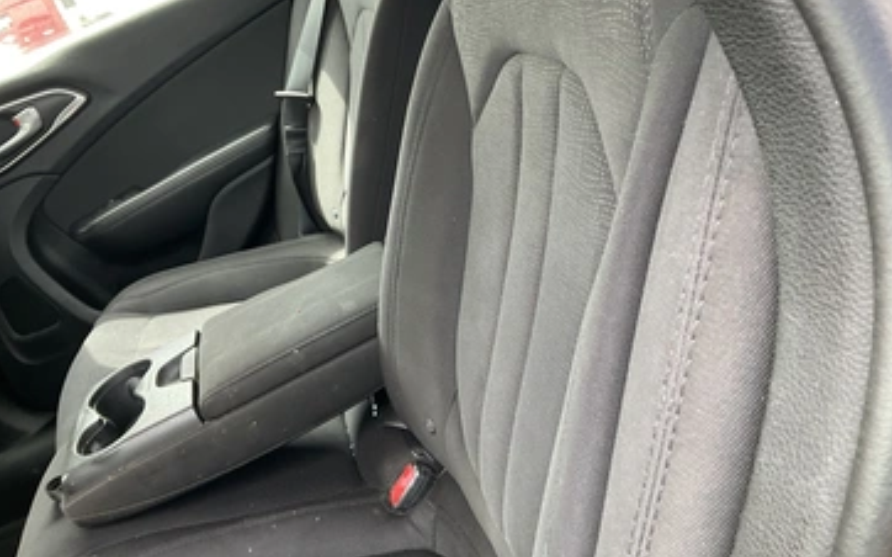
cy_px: 200
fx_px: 826
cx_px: 463
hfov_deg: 56.7
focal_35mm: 34
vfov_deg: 37.0
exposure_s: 1/101
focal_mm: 3
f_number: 1.8
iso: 64
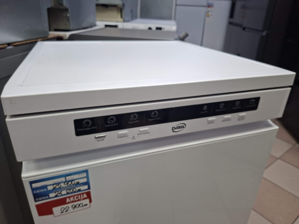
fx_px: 199
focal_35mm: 23
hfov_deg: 73.9
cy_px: 112
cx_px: 150
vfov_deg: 58.9
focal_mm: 5.54
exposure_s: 1/100
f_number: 1.8
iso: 250
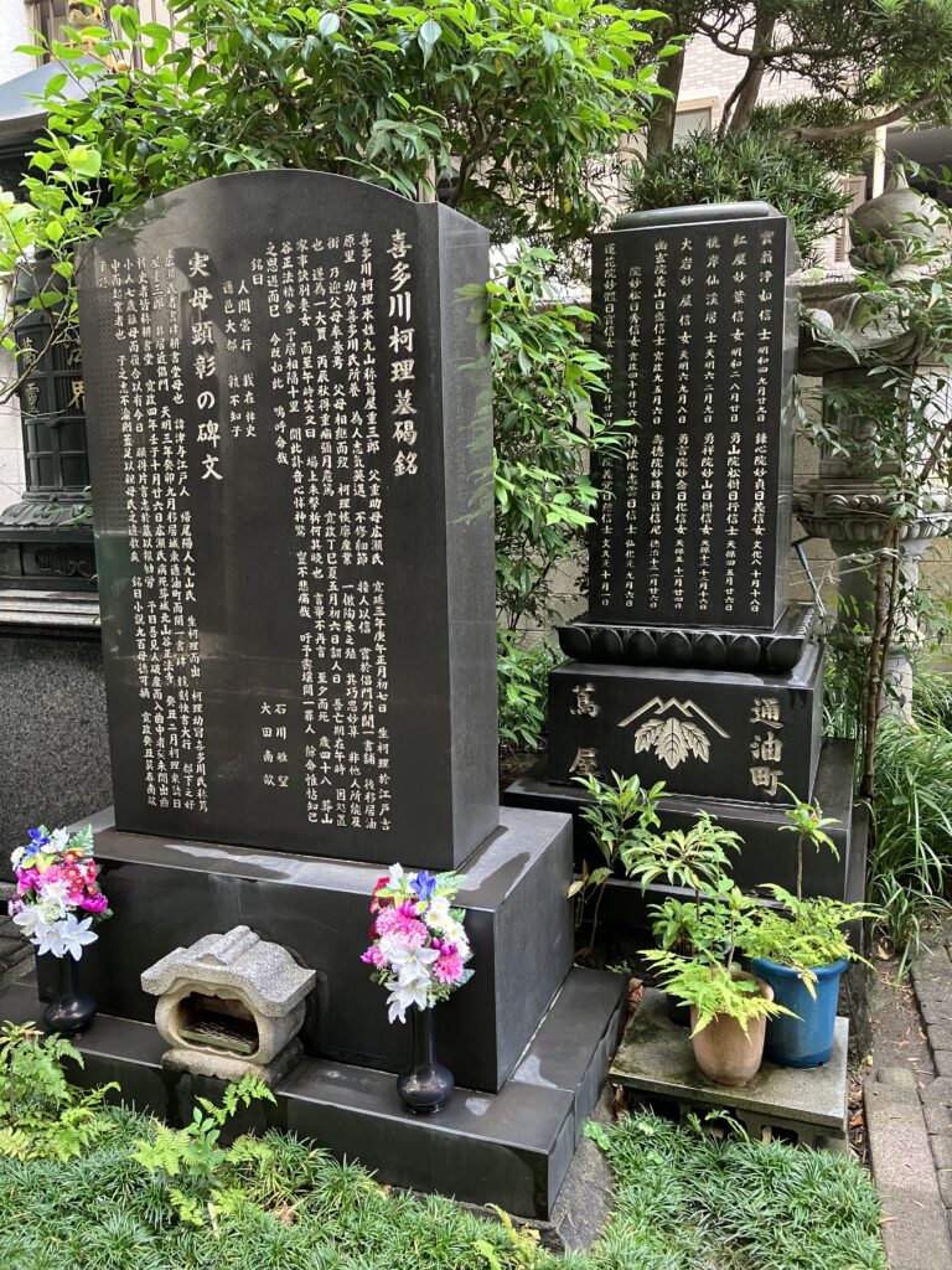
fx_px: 1027
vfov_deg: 63.4
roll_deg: +1.0
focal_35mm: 28
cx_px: 476
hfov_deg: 49.7
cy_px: 635
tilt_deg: -7.5
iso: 160
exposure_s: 1/60
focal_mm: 3.99
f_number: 1.8
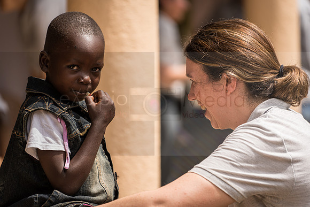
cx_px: 143
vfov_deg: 6.3
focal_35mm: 217
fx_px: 1869
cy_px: 104
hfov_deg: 9.5
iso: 100
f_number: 4
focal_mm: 200
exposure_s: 1/640
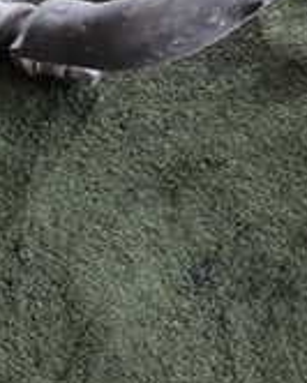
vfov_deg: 20.9
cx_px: 372
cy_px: -9
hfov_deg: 16.7
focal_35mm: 88
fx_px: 999
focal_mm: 4.5
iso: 200
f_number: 2
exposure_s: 1/40
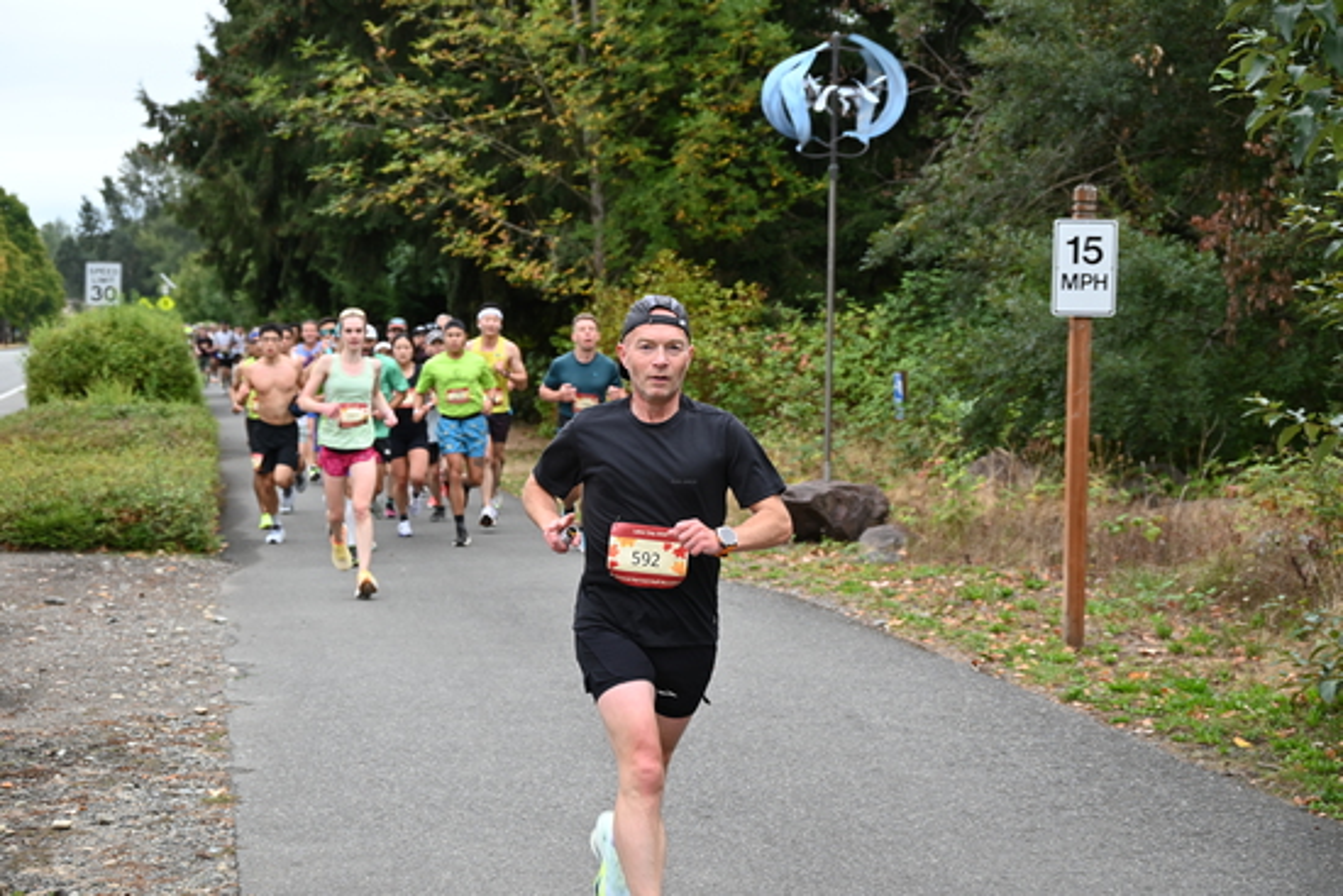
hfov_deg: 28.8
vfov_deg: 19.5
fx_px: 2612
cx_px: 672
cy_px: 448
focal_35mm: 70
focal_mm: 70
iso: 560
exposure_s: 1/125
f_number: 6
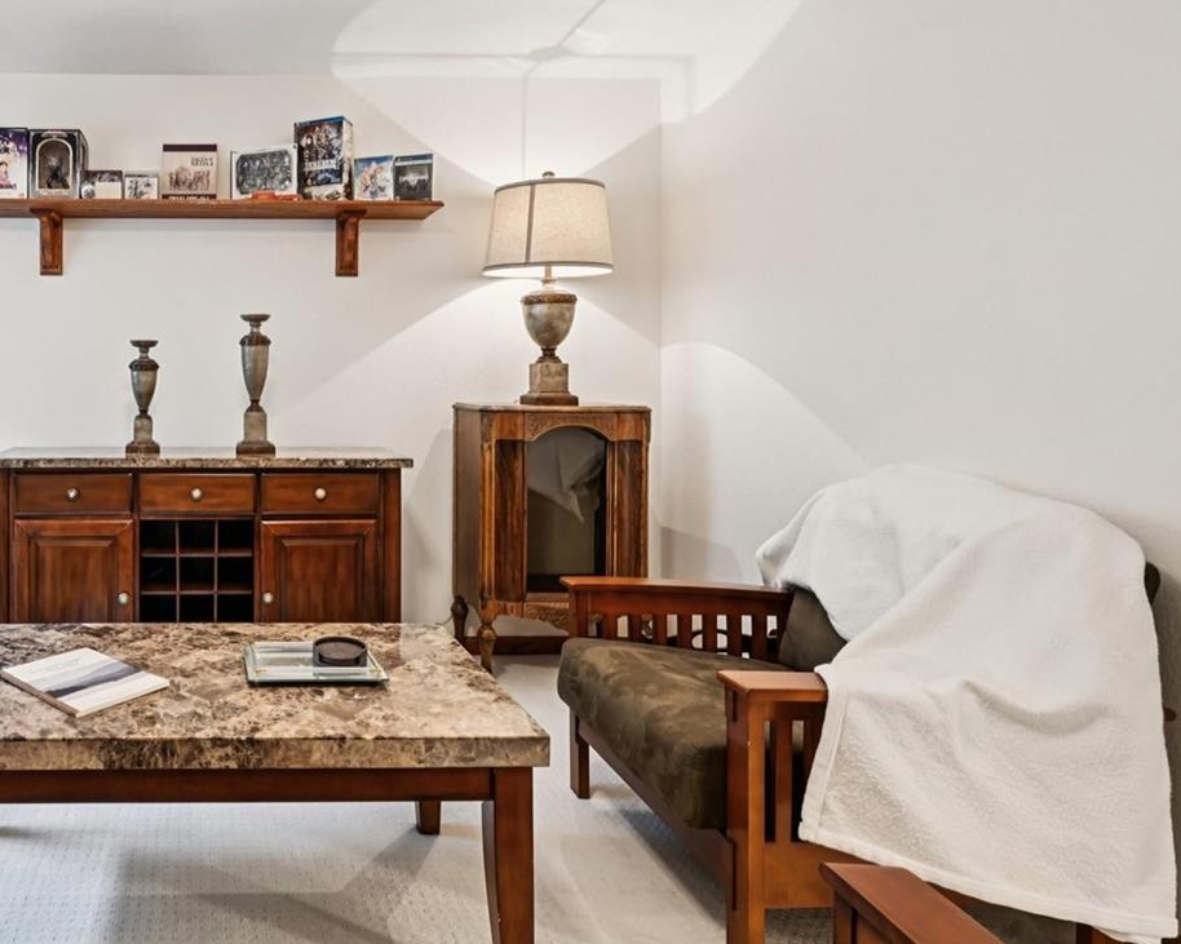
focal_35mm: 23
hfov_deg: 65.3
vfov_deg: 60.3
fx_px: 804
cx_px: 218
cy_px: 369
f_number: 11
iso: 400
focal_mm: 14
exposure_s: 1/4
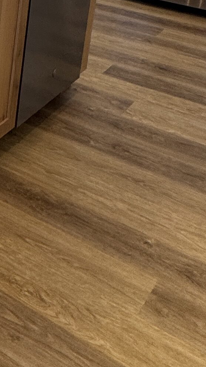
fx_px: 602
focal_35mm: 62
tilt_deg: -14.3
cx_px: -239
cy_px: -49
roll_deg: +1.1
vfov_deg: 29.9
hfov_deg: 14.8
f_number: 2.2
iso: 80
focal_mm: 2.22
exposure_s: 1/120
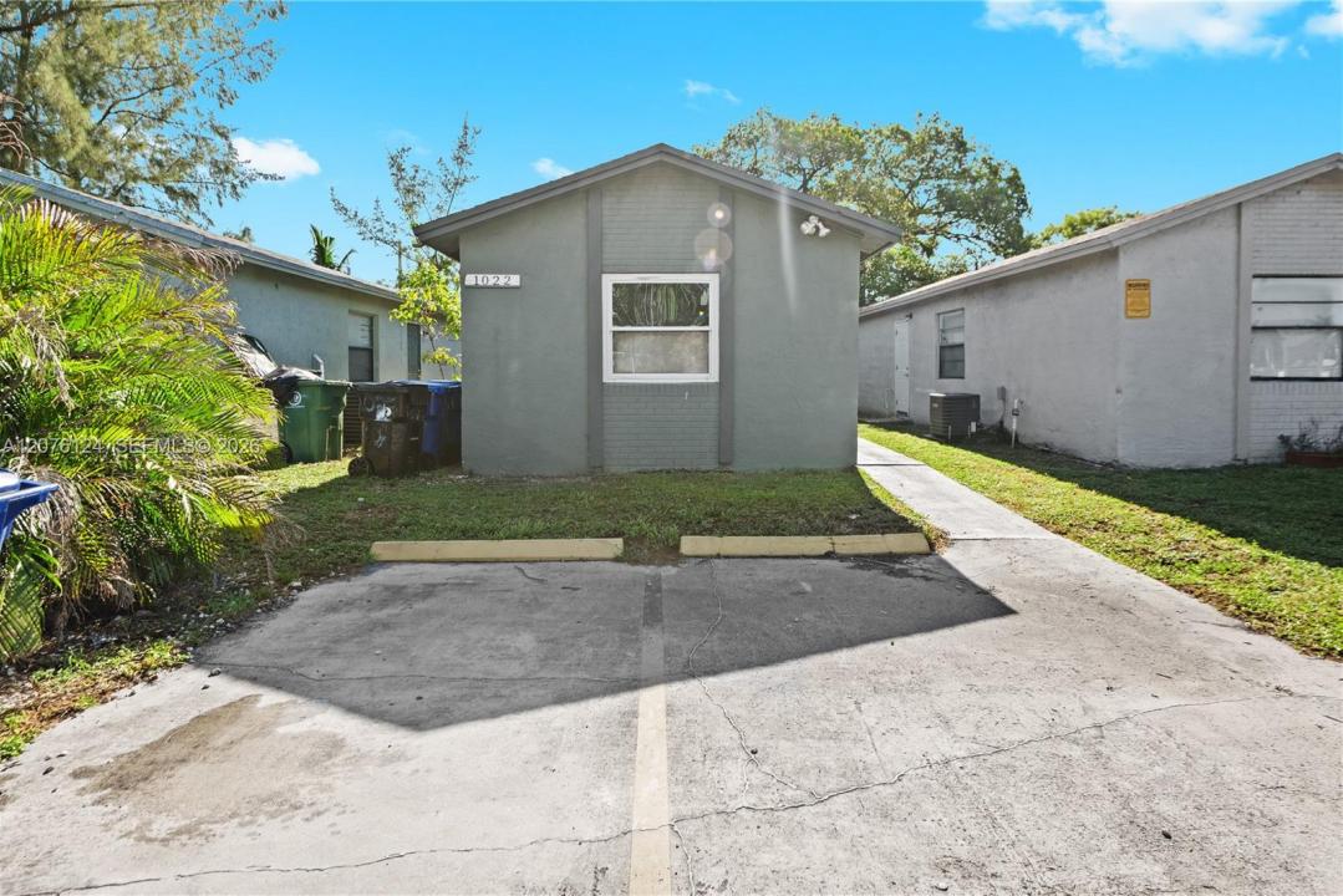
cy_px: 448
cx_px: 672
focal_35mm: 20
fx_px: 746
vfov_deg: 62.0
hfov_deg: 84.0
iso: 200
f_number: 8
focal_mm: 20
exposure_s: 1/250
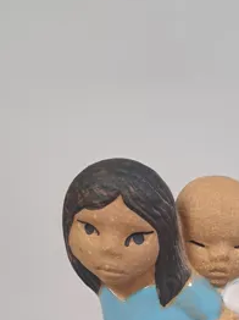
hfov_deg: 26.4
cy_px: 309
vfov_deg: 32.6
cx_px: 148
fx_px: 507
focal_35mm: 55
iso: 100
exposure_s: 1/50
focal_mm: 5.23
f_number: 1.8
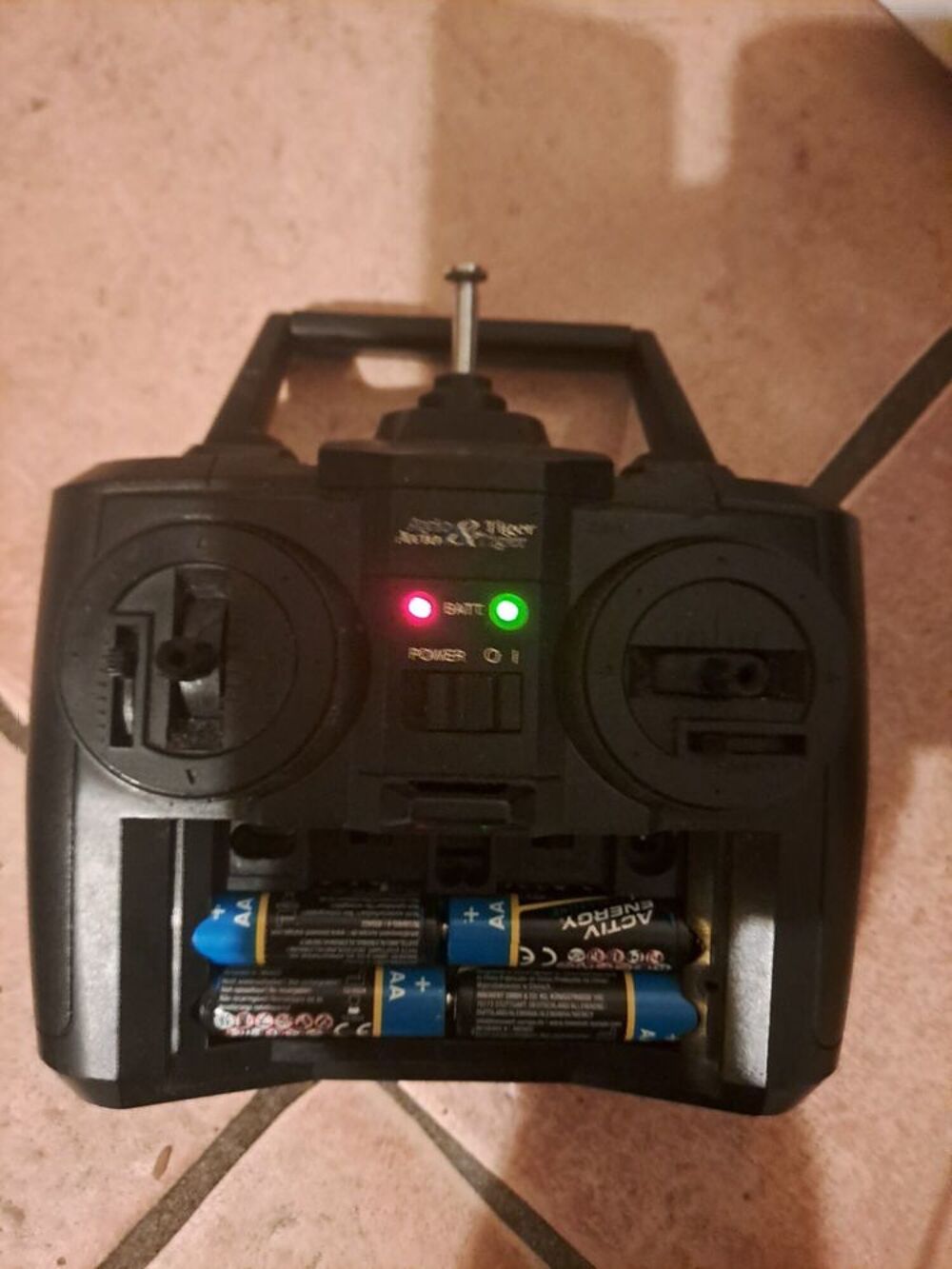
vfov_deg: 69.4
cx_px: 476
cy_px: 634
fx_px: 917
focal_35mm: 25
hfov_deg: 54.9
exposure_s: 1/10
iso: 800
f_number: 1.8
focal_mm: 4.65
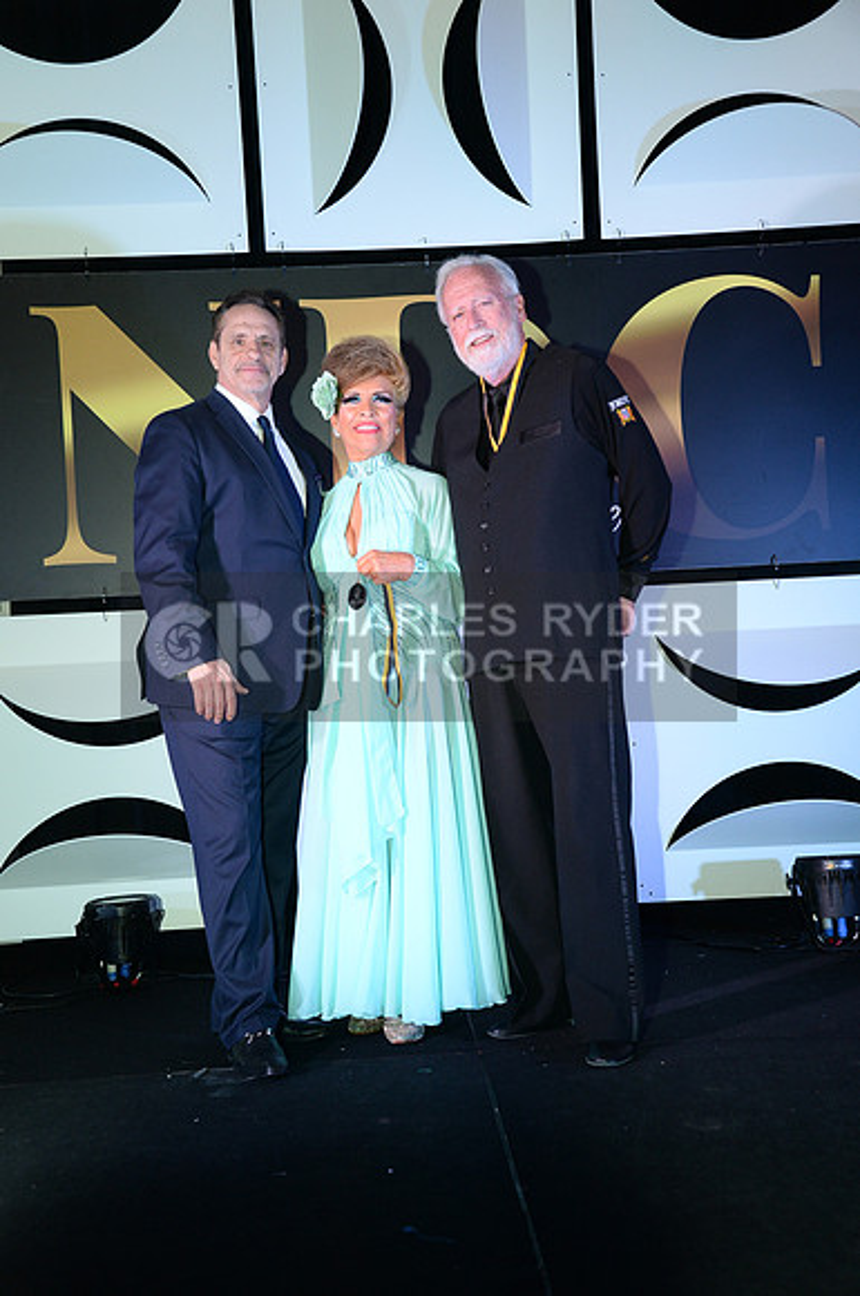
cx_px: 430
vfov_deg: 44.6
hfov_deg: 30.4
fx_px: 1581
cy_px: 648
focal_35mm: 44
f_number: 5.6
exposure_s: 1/250
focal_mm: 44
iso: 2500
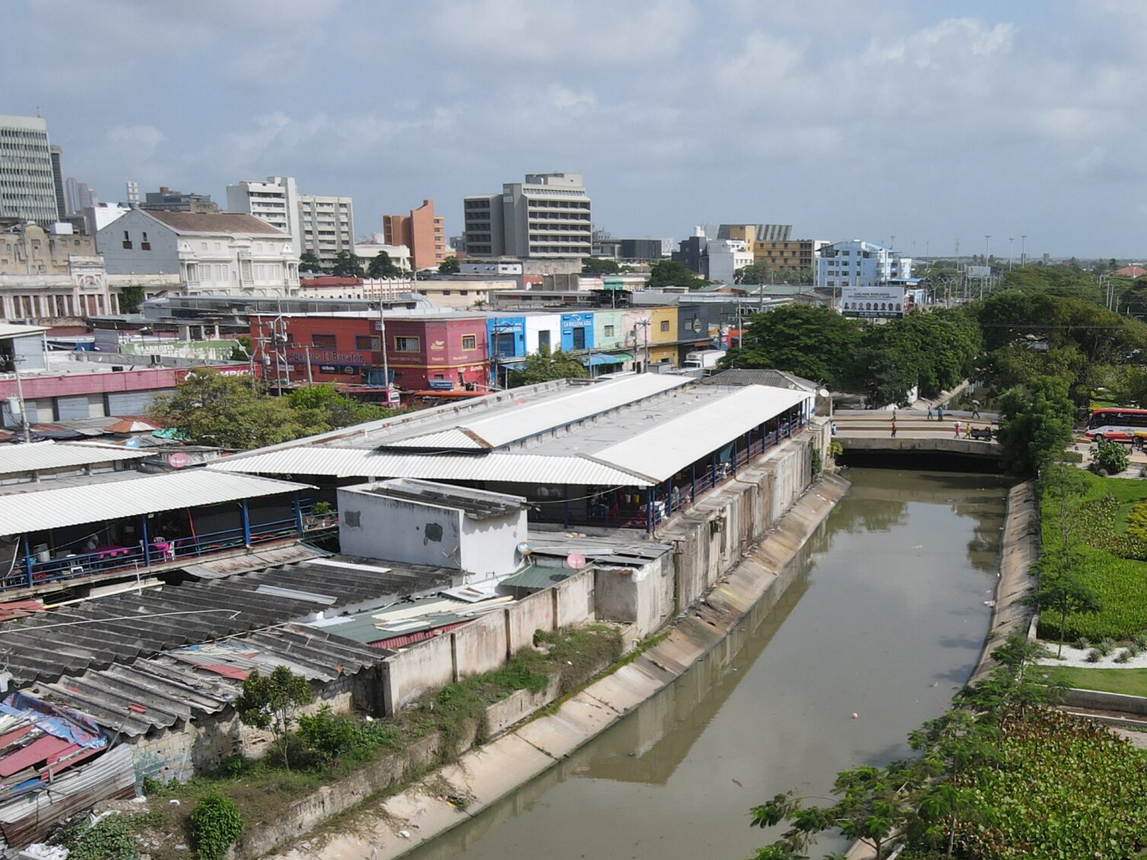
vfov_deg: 34.3
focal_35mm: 41
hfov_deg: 45.1
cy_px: 663
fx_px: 1358
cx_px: 770
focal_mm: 4.5
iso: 110
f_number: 2.8
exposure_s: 1/1000
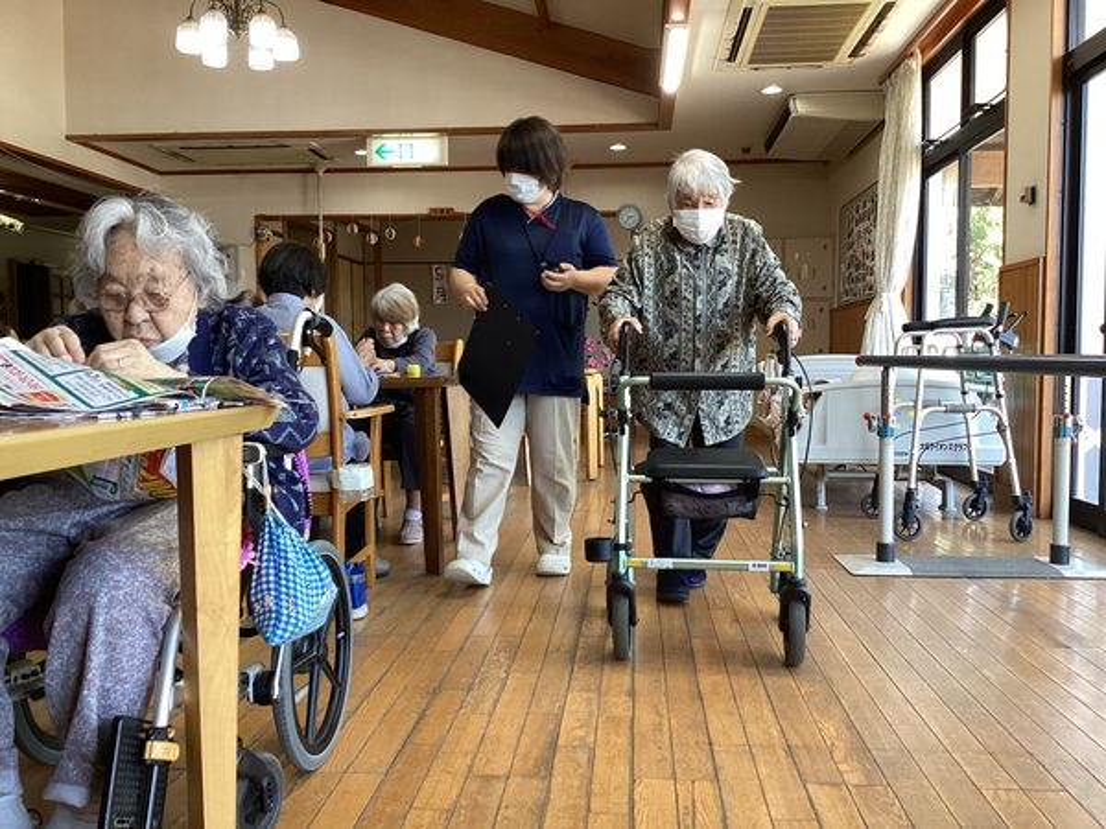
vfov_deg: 45.4
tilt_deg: -3.8
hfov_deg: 58.4
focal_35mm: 31
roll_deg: +0.8
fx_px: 990
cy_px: 414
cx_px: 553
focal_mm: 3.3
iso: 80
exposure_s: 1/60
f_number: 2.4
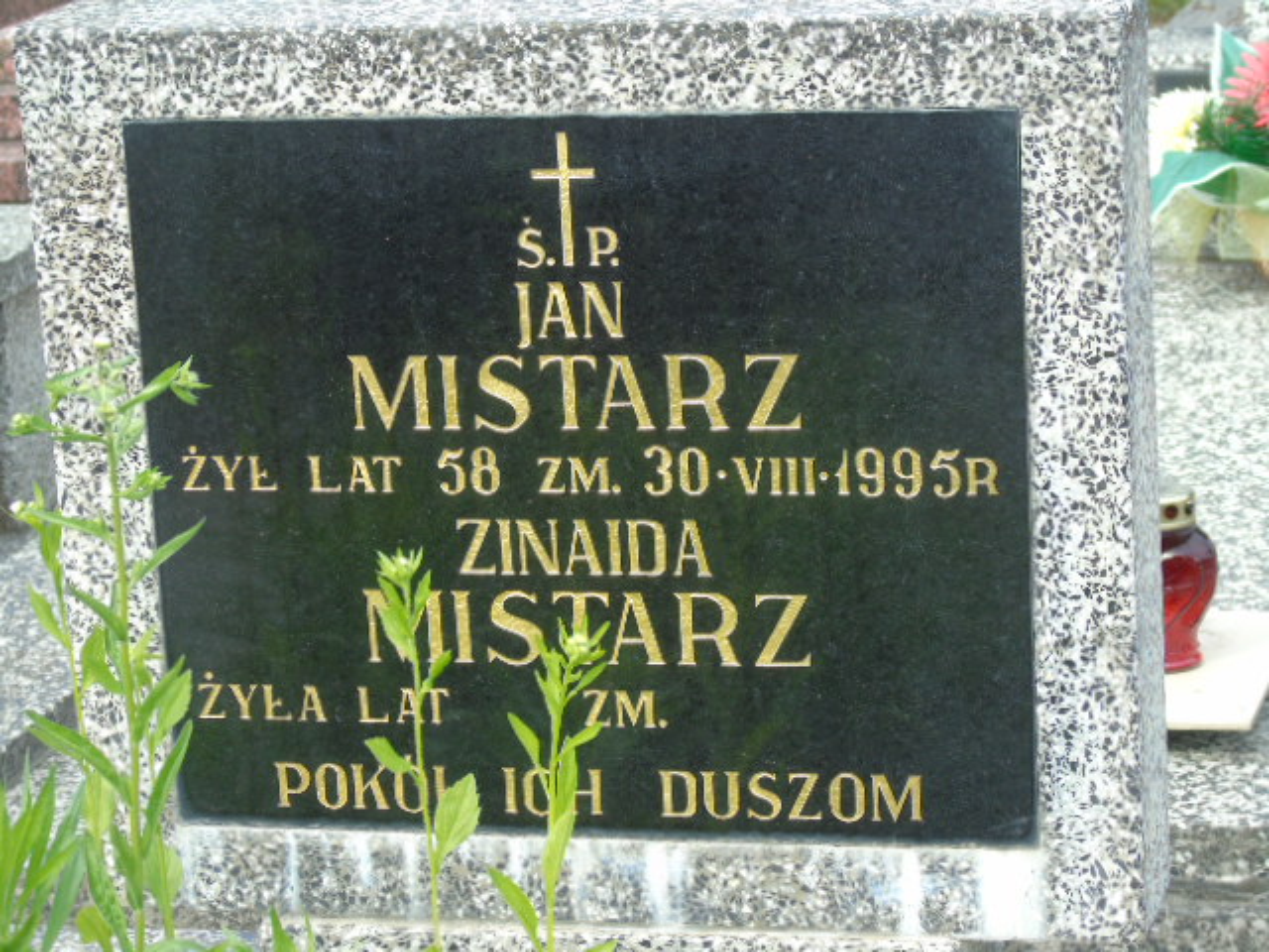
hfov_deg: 15.9
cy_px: 476
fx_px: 4546
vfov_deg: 12.0
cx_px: 634
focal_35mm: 124
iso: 80
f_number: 4.6
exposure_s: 1/100
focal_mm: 22
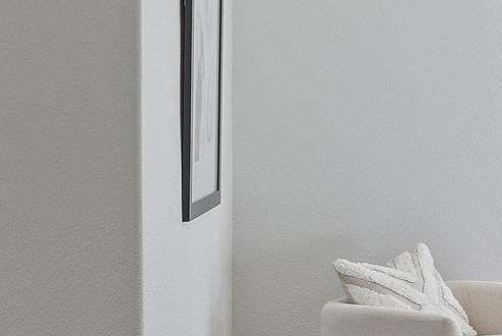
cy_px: -31
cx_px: 967
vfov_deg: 15.3
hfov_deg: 17.6
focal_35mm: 87
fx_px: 1214
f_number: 8
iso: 100
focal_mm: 14
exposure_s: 1/10
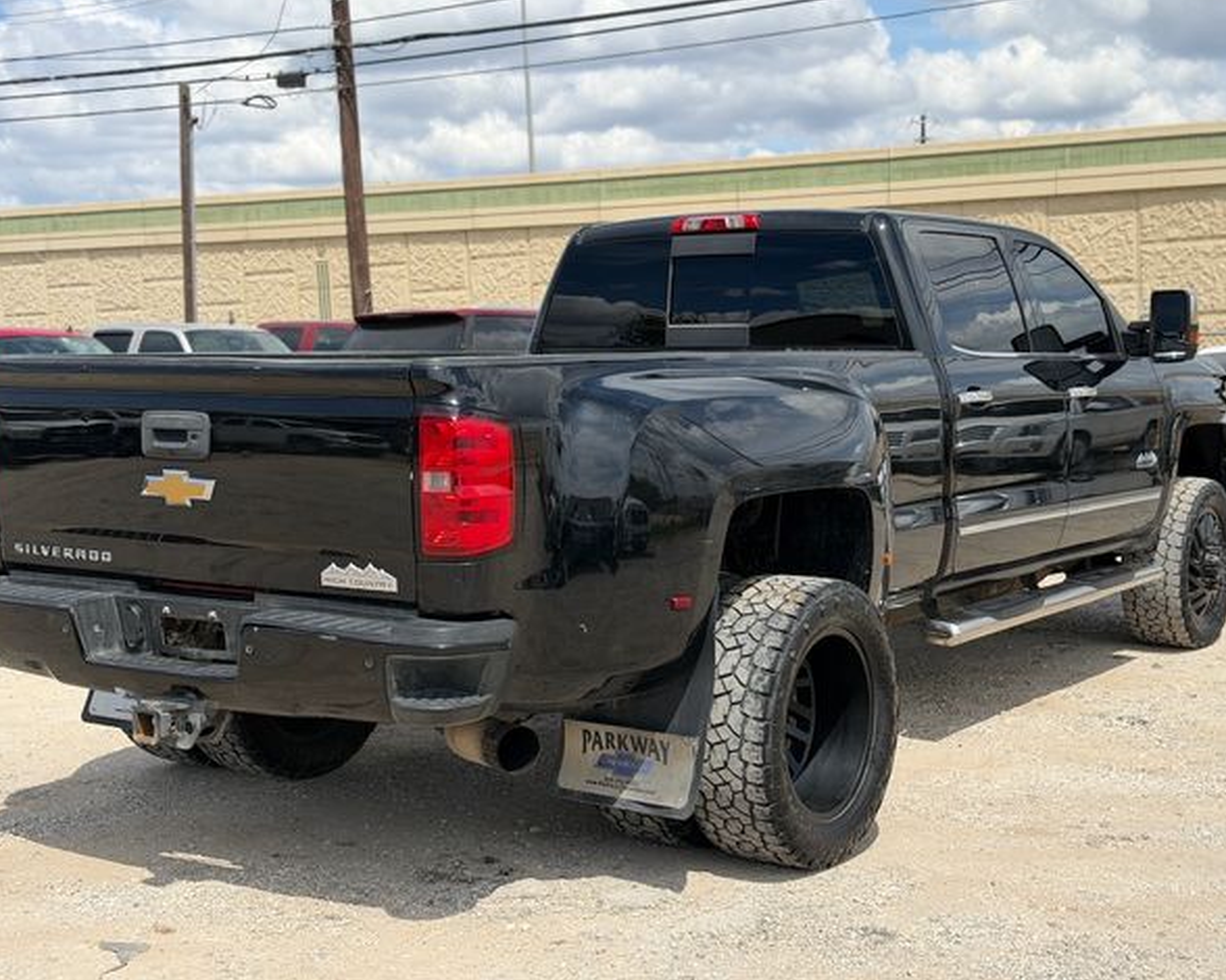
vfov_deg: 29.7
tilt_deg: -5.0
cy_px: 482
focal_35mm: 51
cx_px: 613
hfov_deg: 36.7
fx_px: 1850
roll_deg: +2.5
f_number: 1.78
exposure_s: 1/4878
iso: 64
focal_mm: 6.76
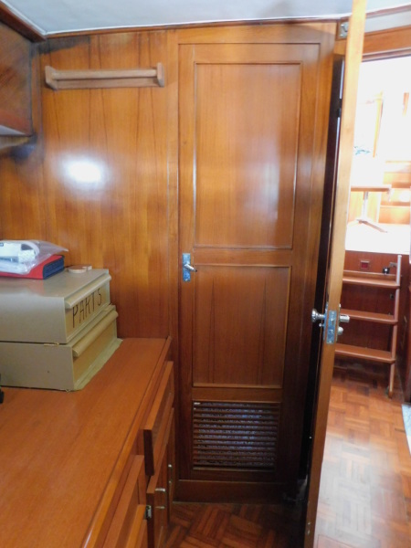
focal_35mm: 23
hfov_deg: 58.9
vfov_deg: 73.9
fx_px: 364
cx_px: 206
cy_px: 274
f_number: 3
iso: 800
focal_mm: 4
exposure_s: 1/3
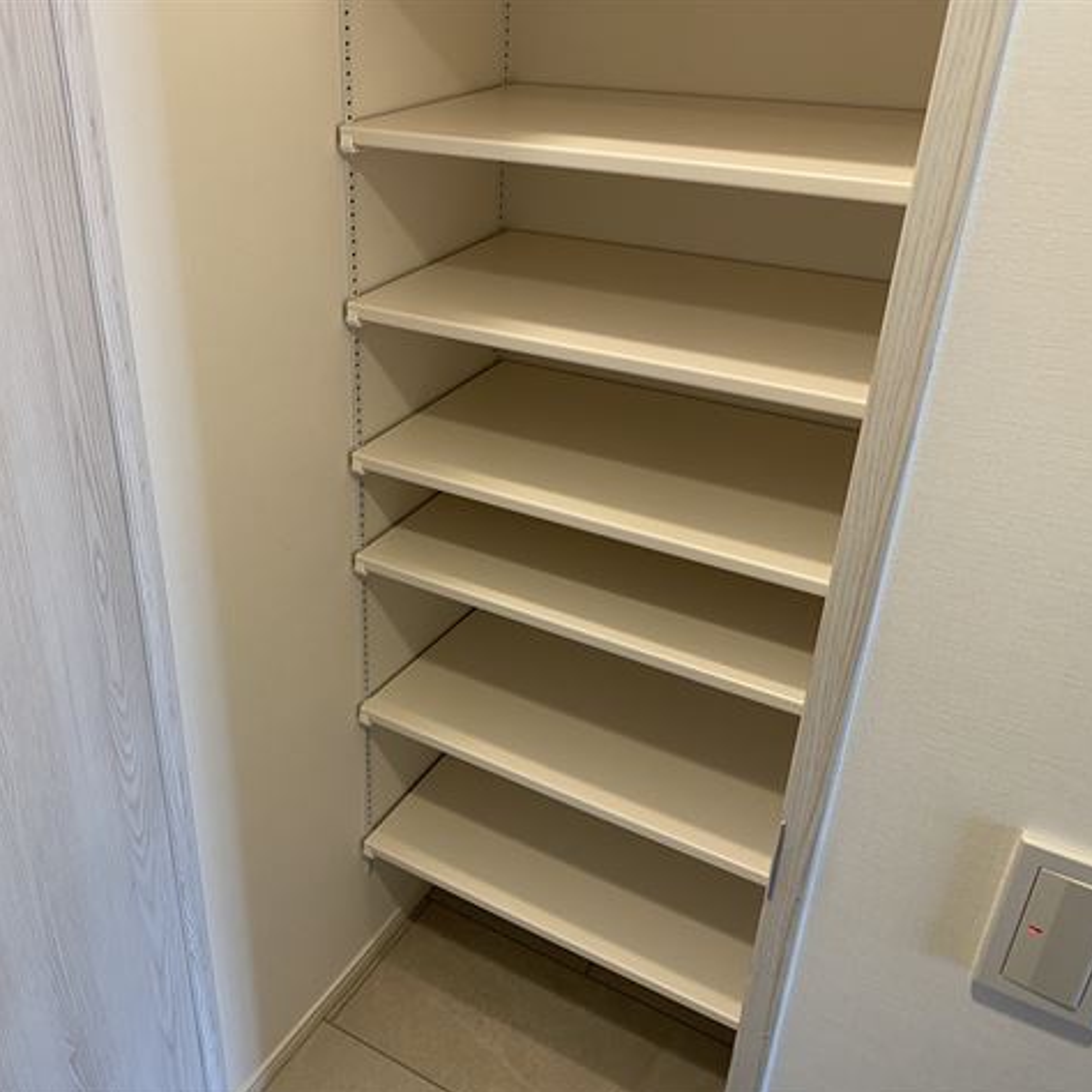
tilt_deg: -29.9
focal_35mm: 31
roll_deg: +1.2
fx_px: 1106
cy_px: 551
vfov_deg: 52.5
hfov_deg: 51.9
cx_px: 401
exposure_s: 1/50
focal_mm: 4.25
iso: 80
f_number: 1.8
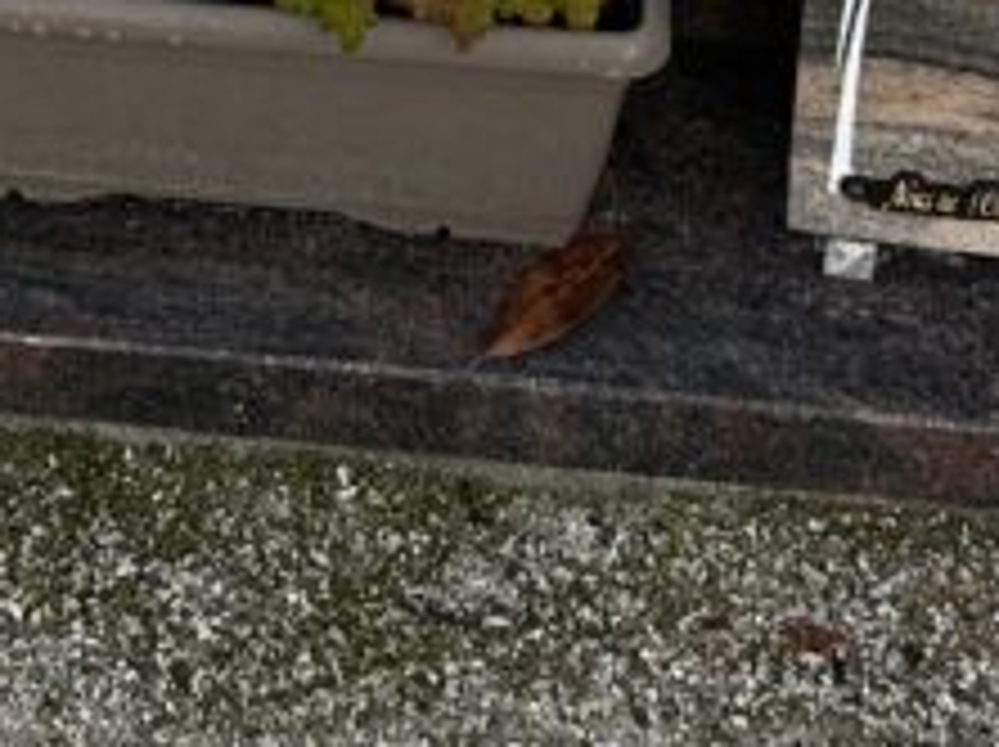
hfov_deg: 16.3
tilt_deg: -37.7
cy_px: -472
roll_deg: +0.2
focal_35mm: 120
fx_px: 3459
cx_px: 234
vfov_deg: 11.6
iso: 40
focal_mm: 5.7
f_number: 1.5
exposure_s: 1/216
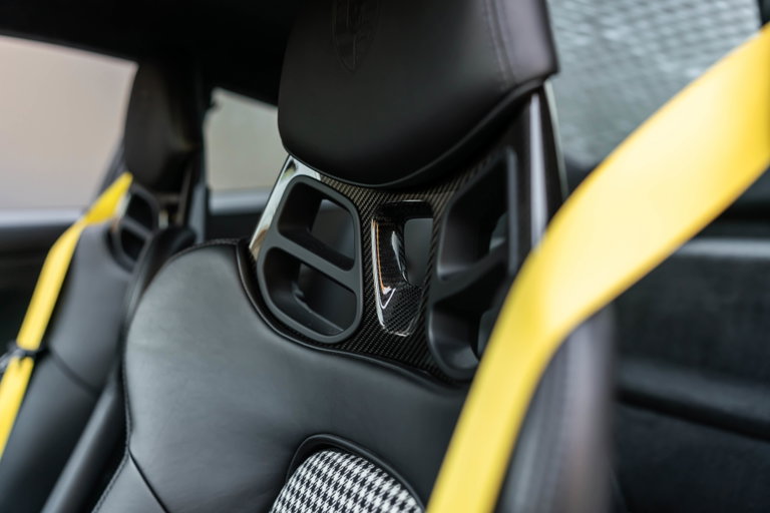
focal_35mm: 35
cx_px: 385
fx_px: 749
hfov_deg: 54.4
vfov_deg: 37.9
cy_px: 256
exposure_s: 1/100
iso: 1000
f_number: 2.2
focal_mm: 35
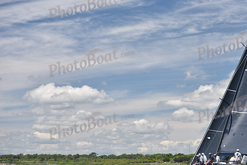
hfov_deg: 20.3
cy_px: 84
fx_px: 686
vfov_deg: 13.7
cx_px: 166
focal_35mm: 100
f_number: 4
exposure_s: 1/1000
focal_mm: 70
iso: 200
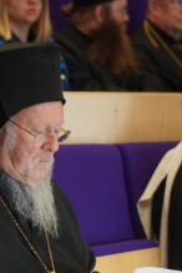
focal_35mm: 175
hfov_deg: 7.8
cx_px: 17
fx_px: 1327
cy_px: 243
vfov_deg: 11.7
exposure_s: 1/160
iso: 3200
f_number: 4
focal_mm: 85
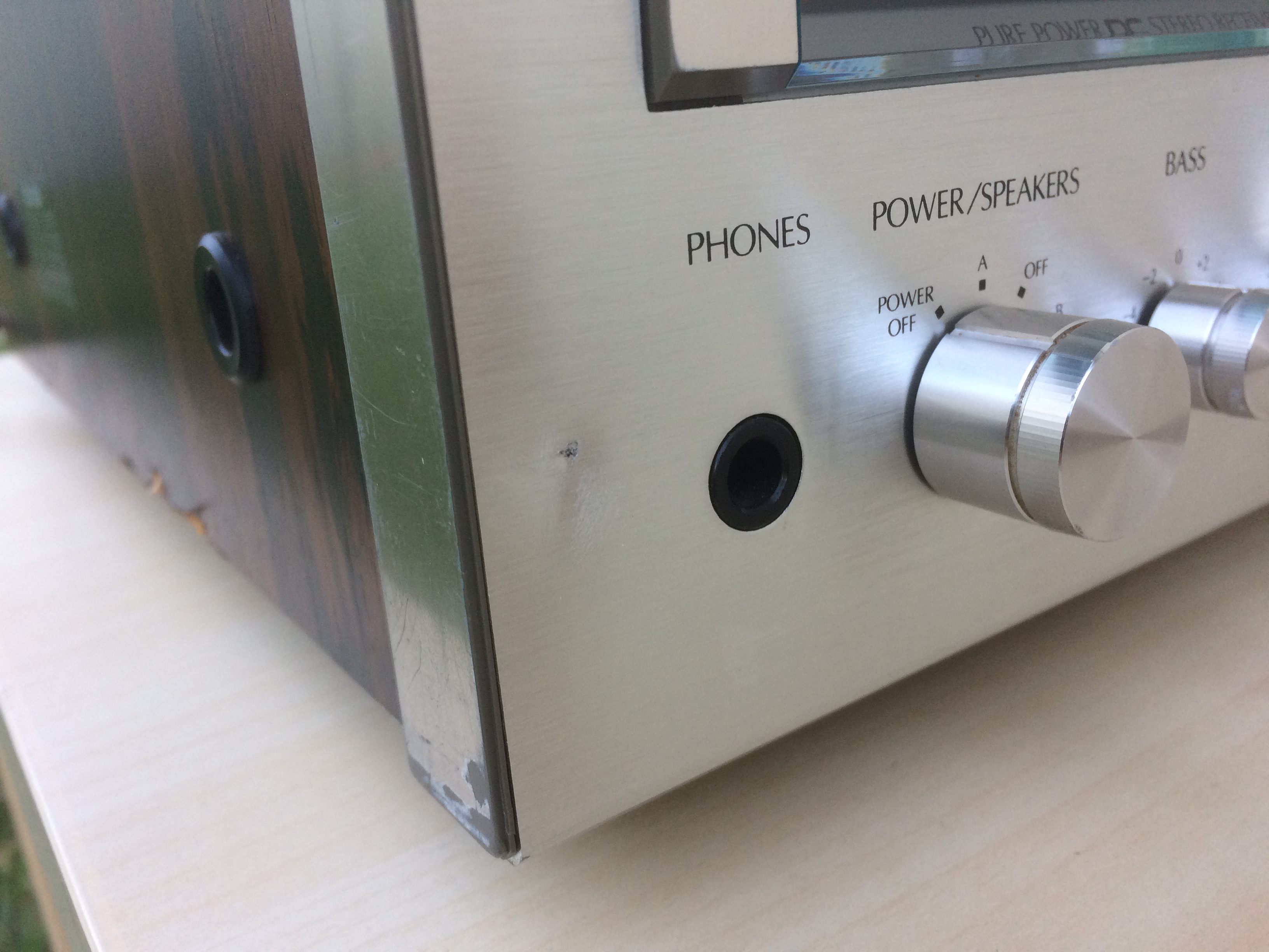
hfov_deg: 61.7
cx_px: 634
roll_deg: +6.5
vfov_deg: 48.2
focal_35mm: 29
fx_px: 1063
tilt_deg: -21.5
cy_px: 476
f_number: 2.2
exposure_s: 1/100
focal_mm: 4.15
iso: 64
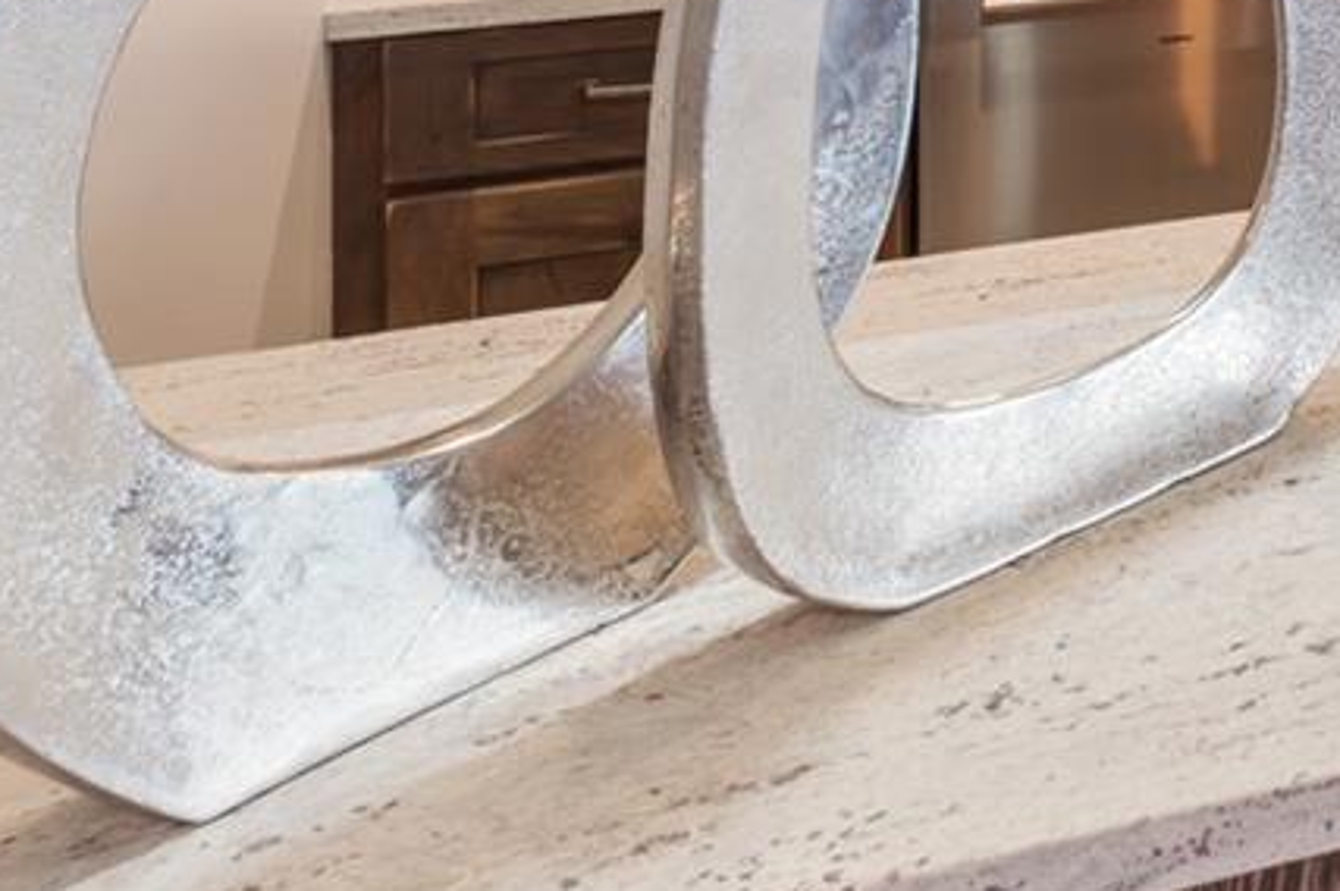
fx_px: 2301
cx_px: 2024
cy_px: -483
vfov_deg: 19.0
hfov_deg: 24.8
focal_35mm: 62
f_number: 9
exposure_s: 2.5
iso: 100
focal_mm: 11
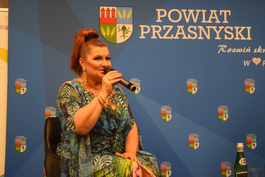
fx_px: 398
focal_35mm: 54
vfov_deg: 25.1
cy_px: 88
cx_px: 132
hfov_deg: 36.9
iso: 1000
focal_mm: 36
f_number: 4.8
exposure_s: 1/60
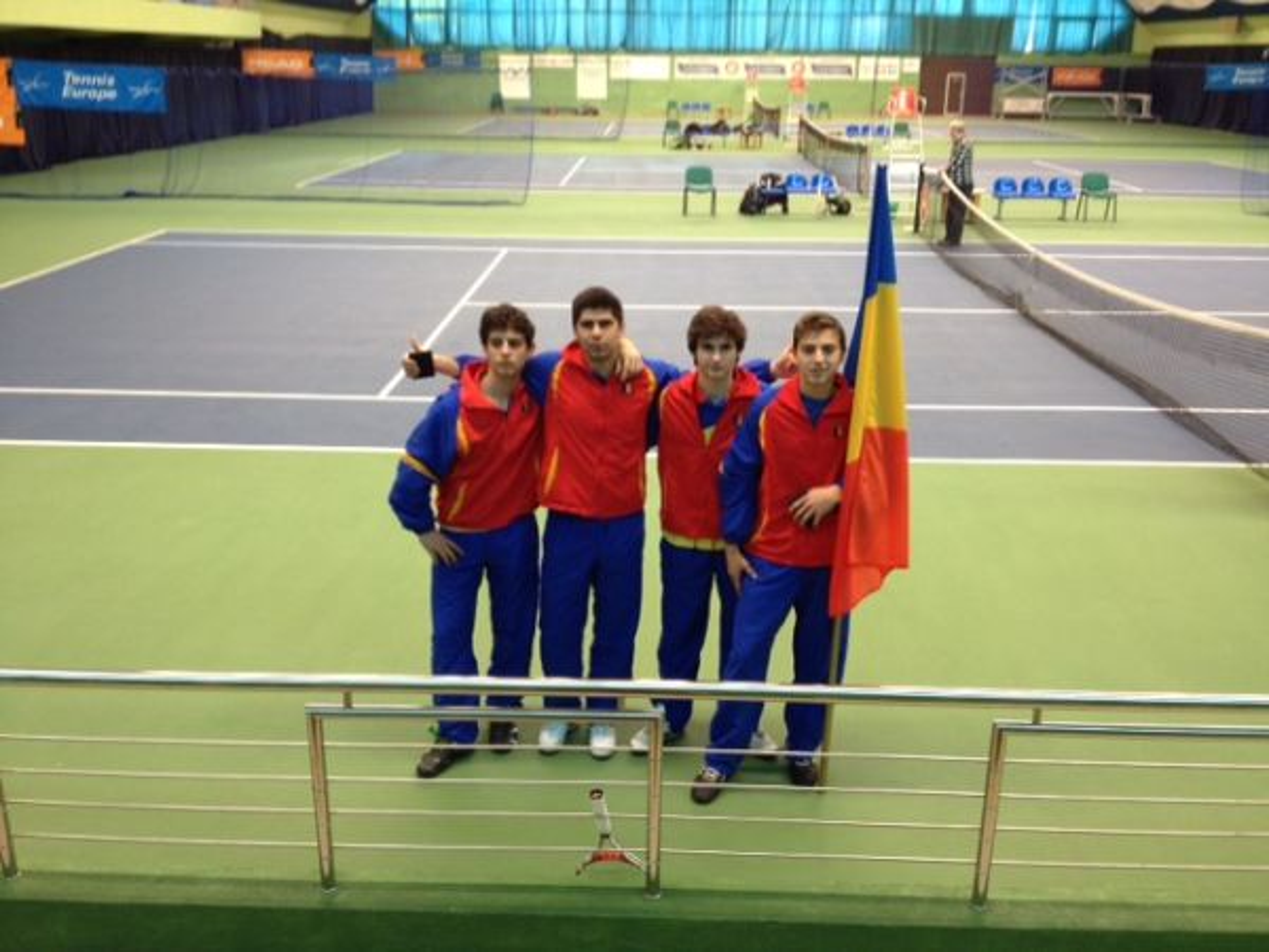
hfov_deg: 52.6
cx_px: 634
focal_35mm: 35
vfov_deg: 40.7
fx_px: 1283
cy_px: 476
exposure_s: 1/20
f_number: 2.4
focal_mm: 4.28
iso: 100
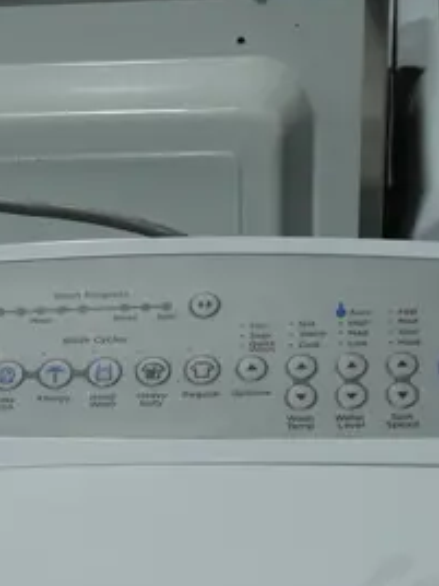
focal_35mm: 107
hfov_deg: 13.8
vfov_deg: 15.8
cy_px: 1039
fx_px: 1809
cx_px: 83
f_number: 4.5
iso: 200
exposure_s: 1/200
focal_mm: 14
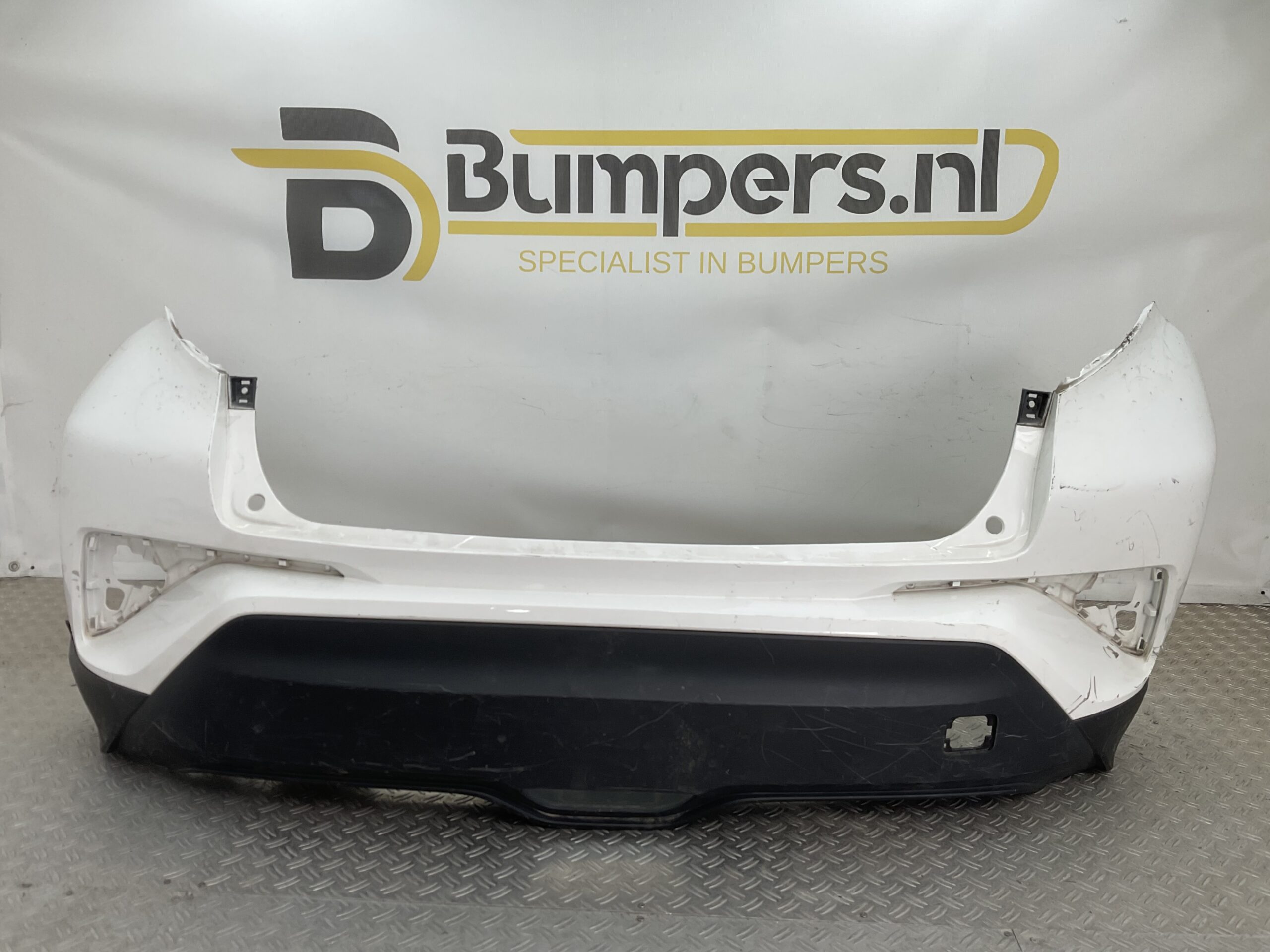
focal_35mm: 29
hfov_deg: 61.7
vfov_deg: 48.2
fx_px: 1064
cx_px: 635
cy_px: 476
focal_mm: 3
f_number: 1.8
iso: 16
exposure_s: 1/198
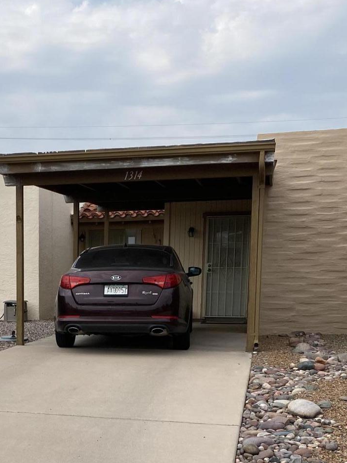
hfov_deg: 25.6
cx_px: 21
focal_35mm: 55
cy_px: 385
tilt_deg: -7.1
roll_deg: +0.6
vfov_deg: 33.7
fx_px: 735
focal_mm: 4.25
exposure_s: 1/3731
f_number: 1.8
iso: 32
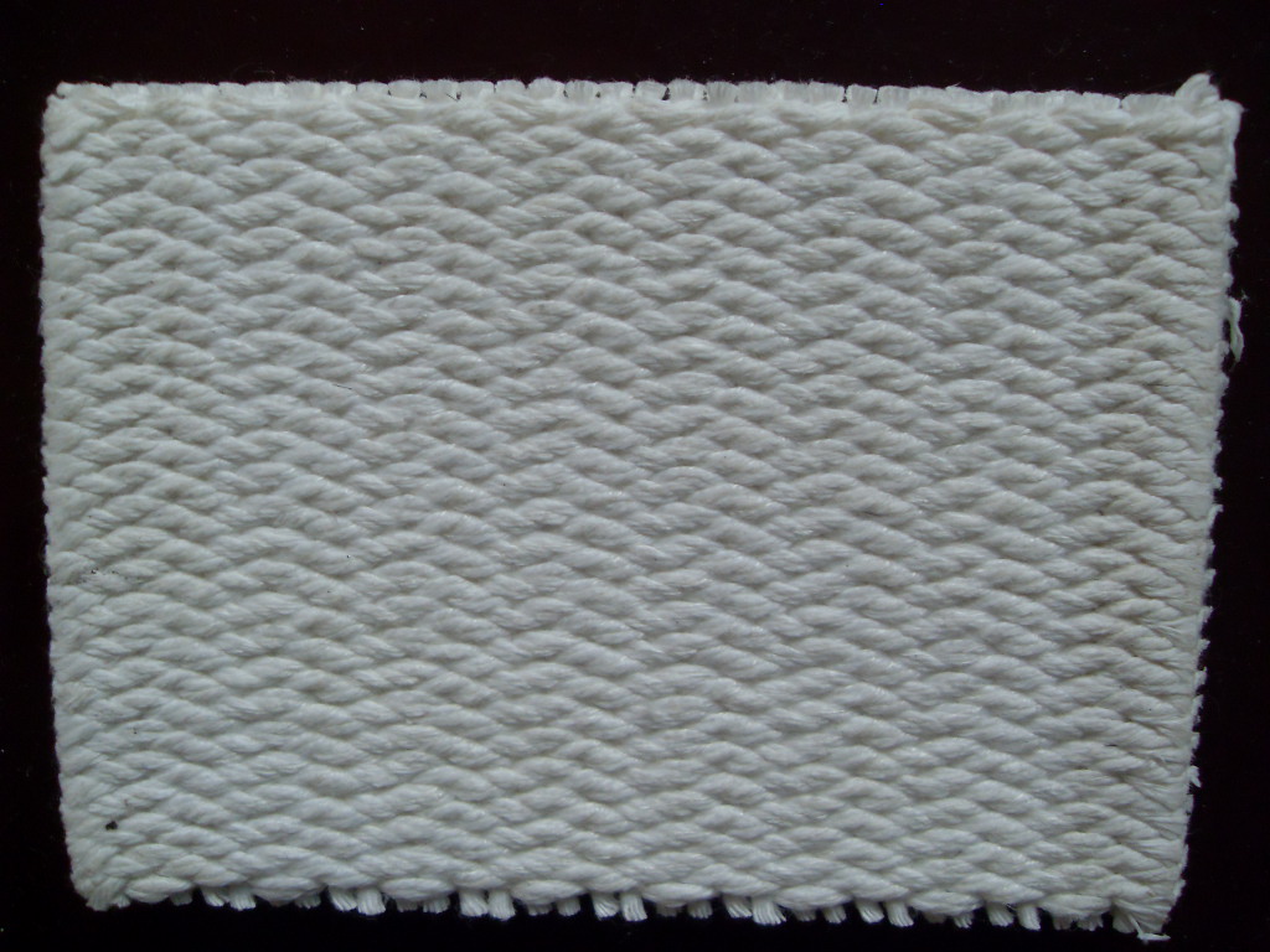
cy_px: 476
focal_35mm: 35
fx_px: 1284
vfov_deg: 40.7
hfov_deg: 52.6
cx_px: 635
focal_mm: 6.3
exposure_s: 1/45
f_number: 2.8
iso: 160
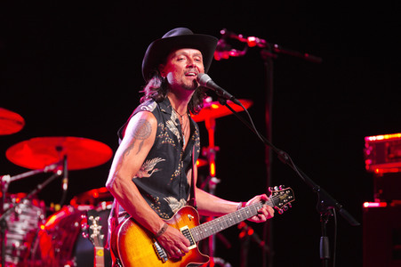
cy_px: 134
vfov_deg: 5.5
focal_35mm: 250
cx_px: 200
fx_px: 2783
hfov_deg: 8.2
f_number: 2.8
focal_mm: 250
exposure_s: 1/100
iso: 1600
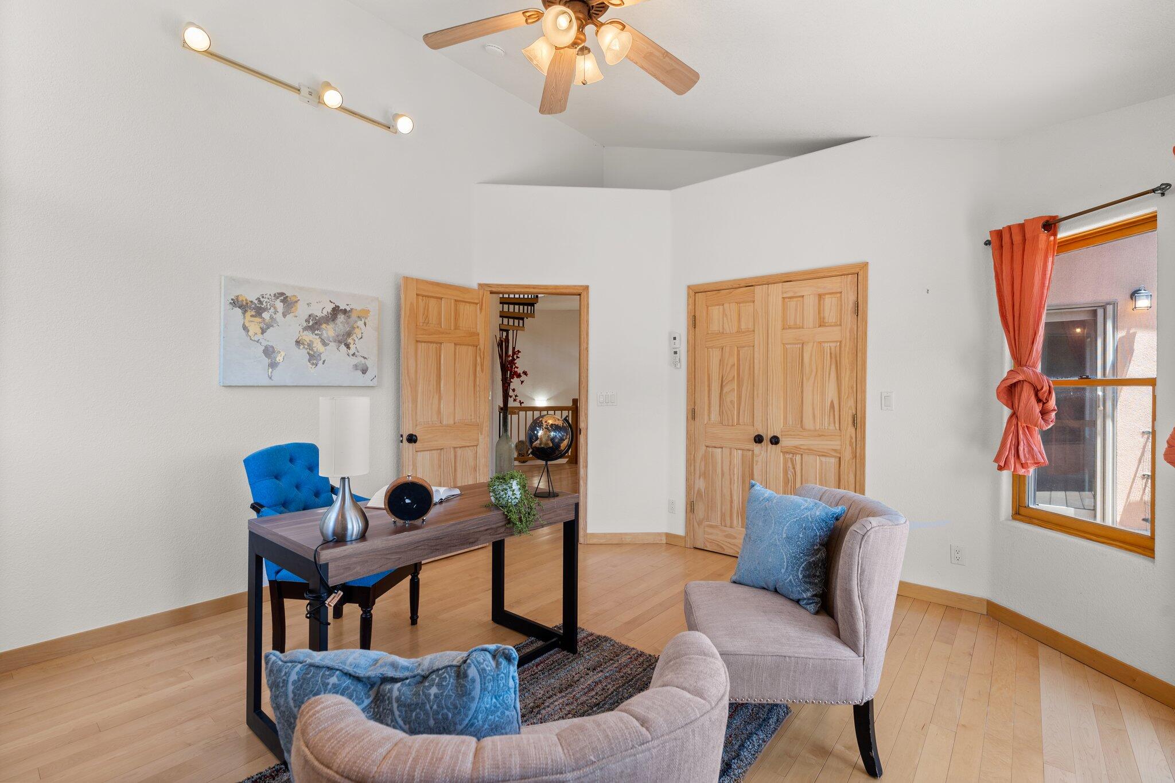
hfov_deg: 96.7
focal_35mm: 16
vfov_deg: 73.7
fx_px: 522
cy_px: 392
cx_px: 588
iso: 250
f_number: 8
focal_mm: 16
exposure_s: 1/8
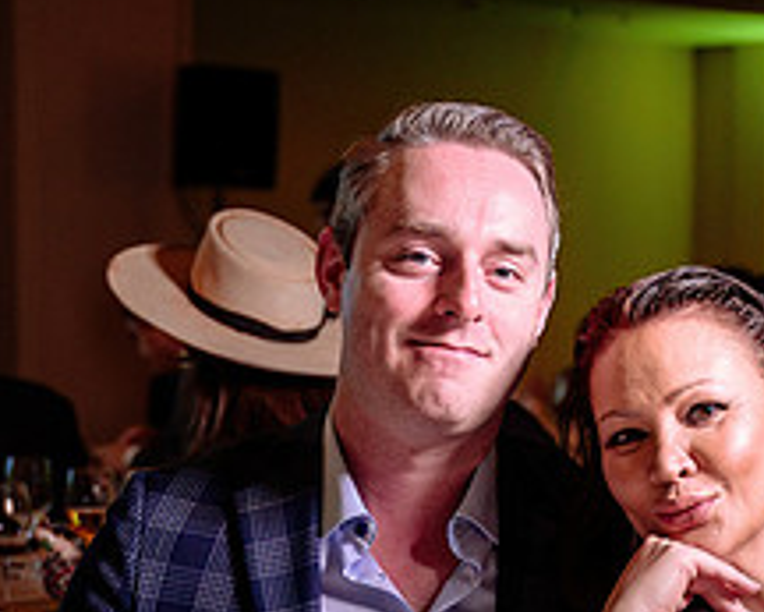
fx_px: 2737
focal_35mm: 121
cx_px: 589
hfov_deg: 15.8
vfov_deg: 12.6
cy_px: 576
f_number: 2.8
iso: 1000
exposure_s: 1/125
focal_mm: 43
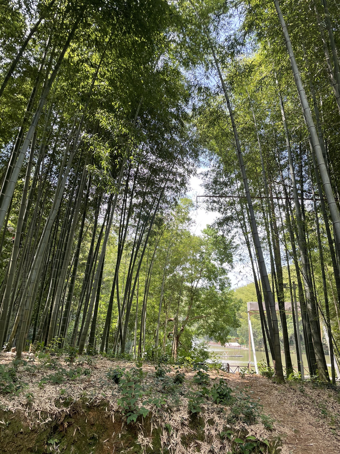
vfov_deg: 67.3
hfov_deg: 53.1
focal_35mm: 26
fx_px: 340
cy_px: 227
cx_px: 170
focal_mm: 4.2
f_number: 1.6
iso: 32
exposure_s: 1/346
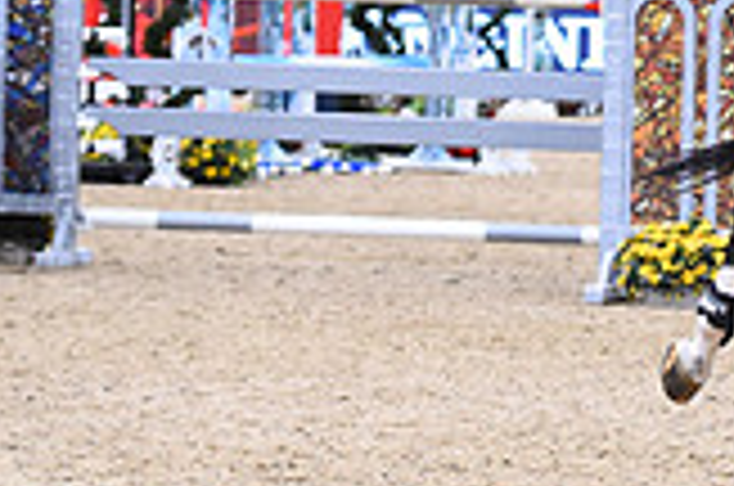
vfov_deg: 4.5
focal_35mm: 306
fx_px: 6227
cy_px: -54
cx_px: 1261
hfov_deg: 6.6
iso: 5000
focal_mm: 86
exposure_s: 1/800
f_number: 3.5
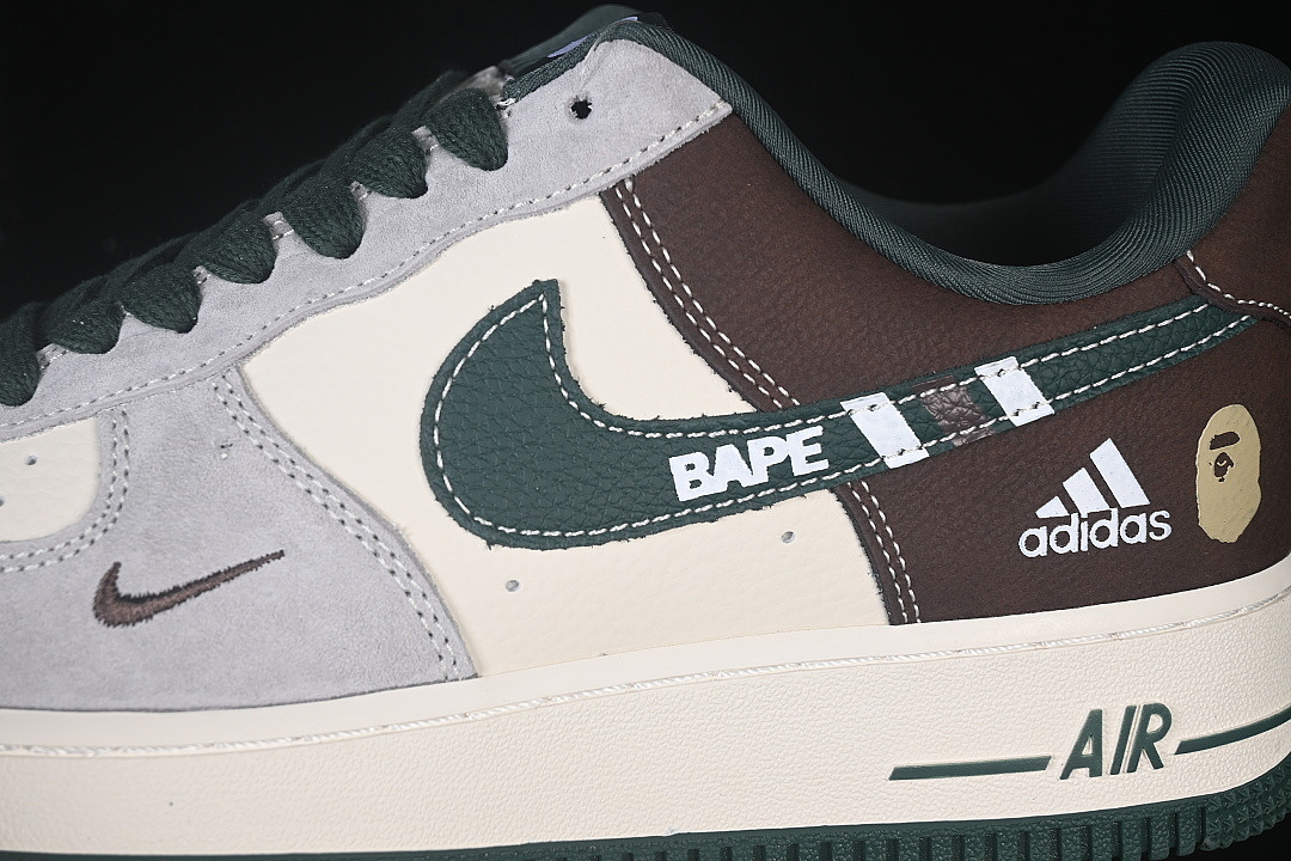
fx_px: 2689
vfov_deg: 18.2
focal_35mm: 75
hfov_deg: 27.0
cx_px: 646
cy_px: 430
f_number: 7.1
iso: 160
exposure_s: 1/80
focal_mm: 50
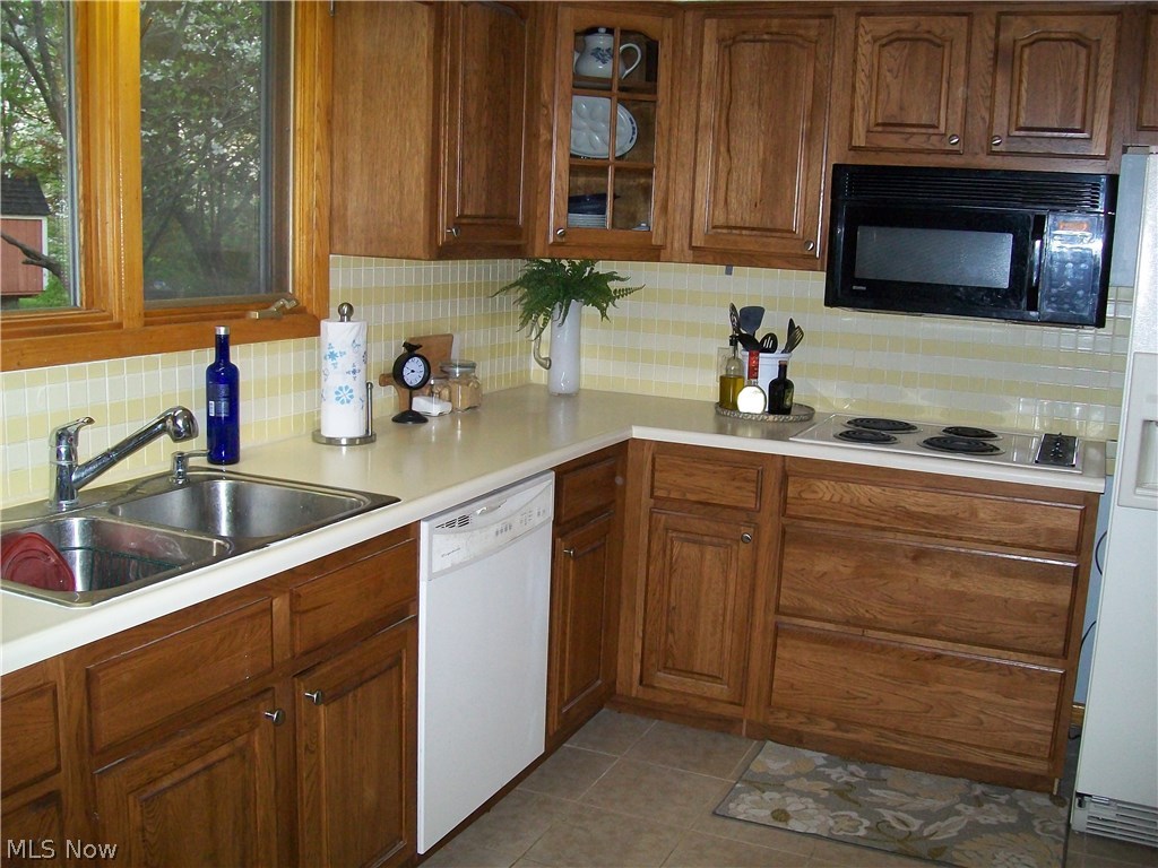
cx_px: 579
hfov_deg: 54.0
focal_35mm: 34
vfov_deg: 41.8
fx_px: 1137
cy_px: 434
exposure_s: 1/60
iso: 160
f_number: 2.7
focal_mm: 6.1
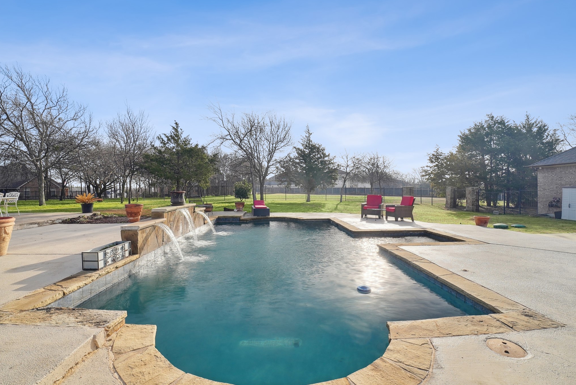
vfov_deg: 77.4
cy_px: 195
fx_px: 240
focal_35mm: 15
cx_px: 276
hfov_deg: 100.3
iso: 320
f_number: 9
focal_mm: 14
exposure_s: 1/160
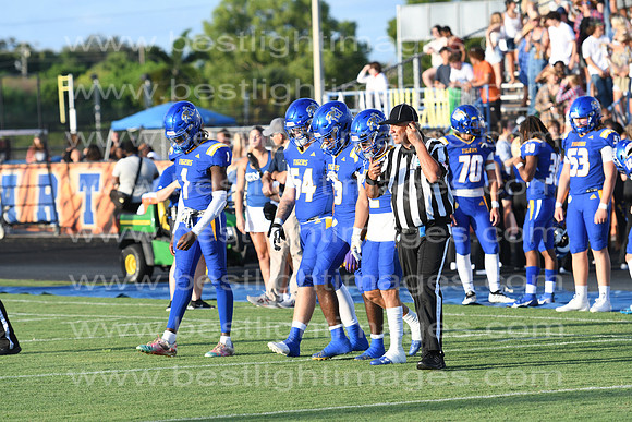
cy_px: 211
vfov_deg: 6.1
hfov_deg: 9.1
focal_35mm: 225
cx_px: 316
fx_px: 3951
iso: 140
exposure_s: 1/500
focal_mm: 150
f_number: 5.6
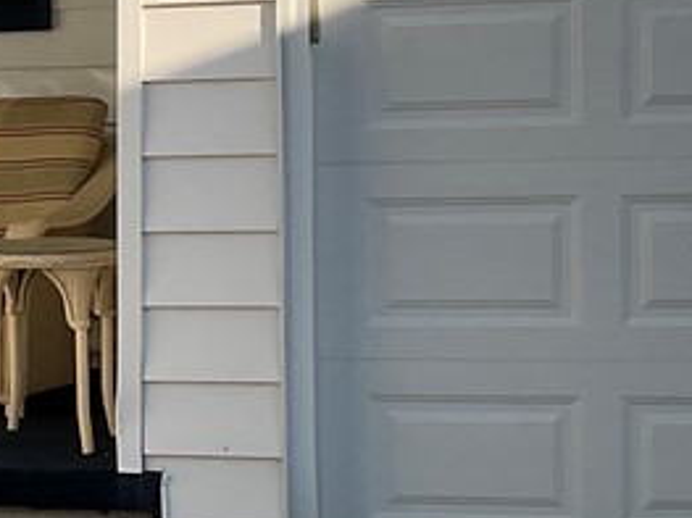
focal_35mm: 113
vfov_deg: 13.1
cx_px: -355
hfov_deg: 15.9
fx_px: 2258
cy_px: 216
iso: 16
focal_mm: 3
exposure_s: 1/3534
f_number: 1.8
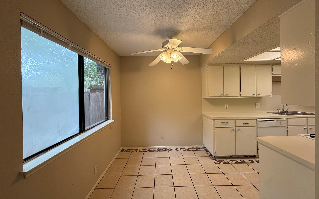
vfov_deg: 74.7
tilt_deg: -0.3
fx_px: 130
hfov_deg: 101.5
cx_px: 161
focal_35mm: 15
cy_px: 94
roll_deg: +0.8
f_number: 2.2
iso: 160
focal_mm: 2.22
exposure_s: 1/120
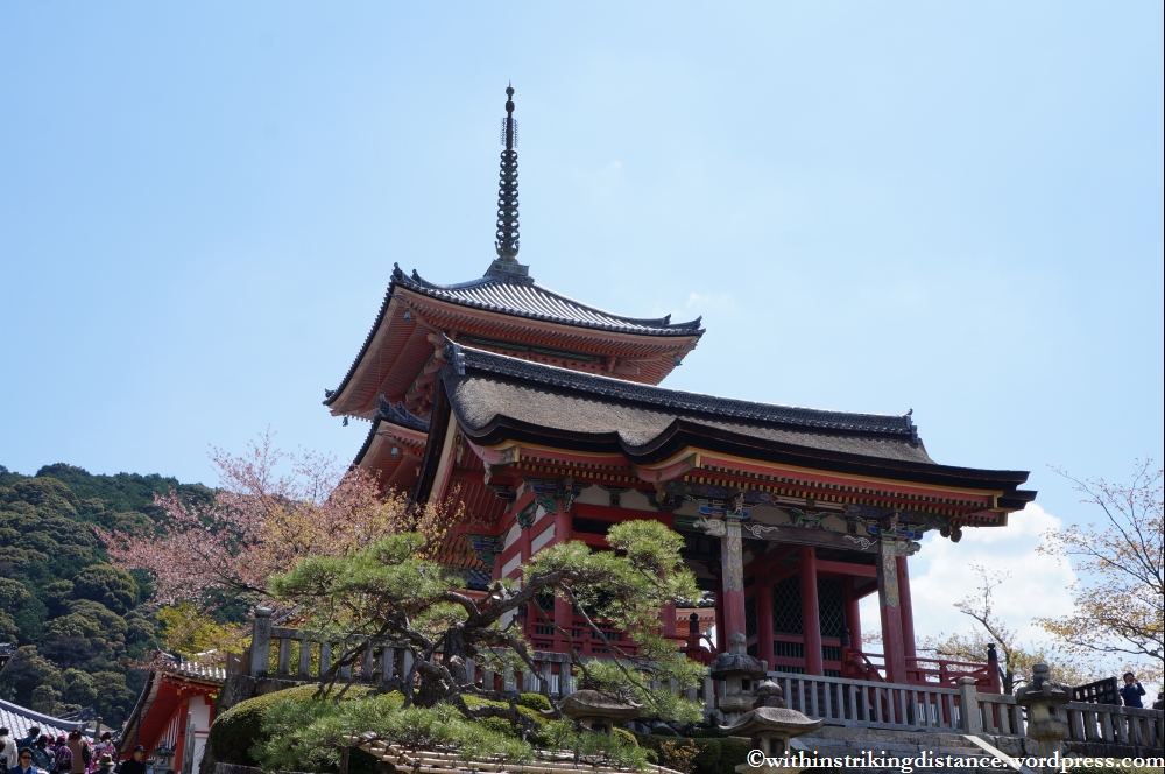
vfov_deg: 30.8
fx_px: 1406
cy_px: 387
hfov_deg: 45.0
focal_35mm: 44
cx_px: 582
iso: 200
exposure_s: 1/250
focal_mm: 29
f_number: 13
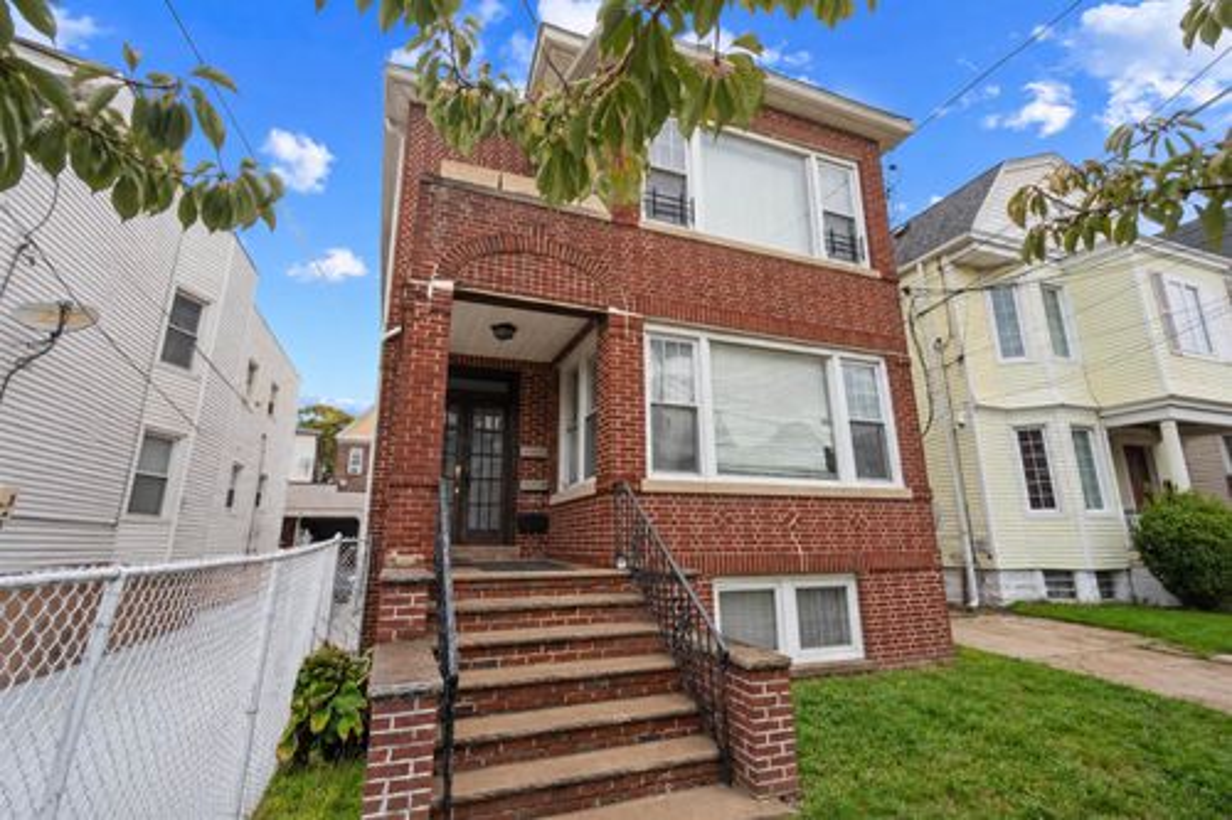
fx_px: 547
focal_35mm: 16
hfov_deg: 96.8
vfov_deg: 73.7
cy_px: 410
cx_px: 616
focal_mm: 16
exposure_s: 1/320
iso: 3200
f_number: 11
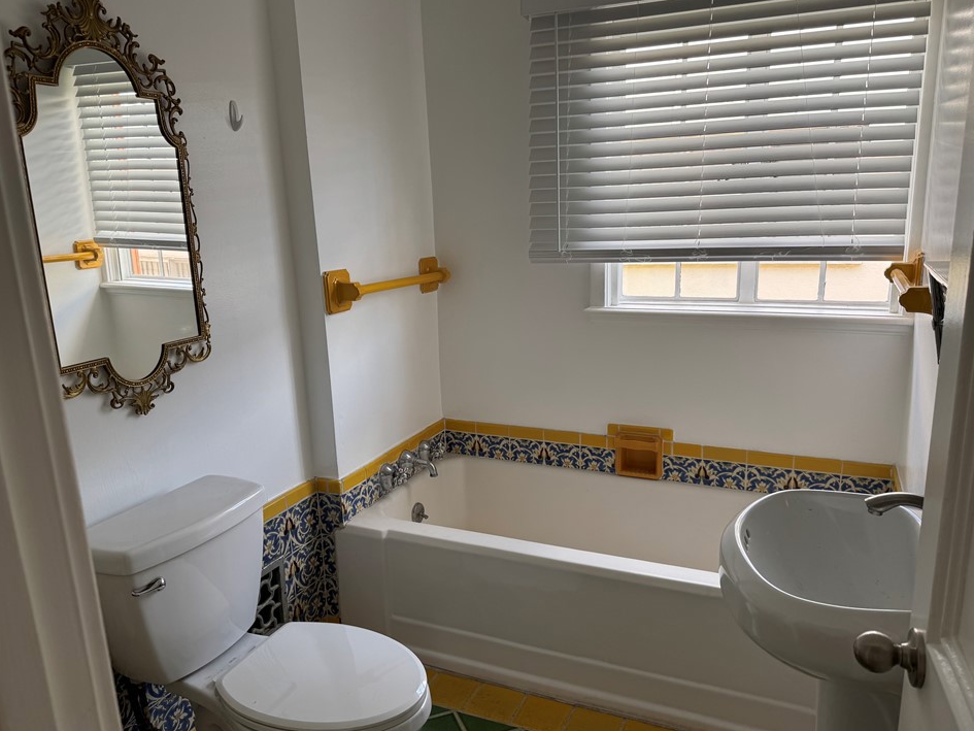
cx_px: 488
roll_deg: +2.0
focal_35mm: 26
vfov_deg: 53.1
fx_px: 732
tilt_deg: -13.4
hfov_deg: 67.3
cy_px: 377
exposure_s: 1/232
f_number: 1.78
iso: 80
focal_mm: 6.76
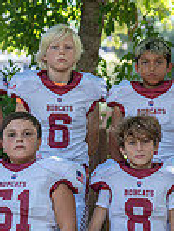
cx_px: 255
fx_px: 1878
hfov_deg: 5.3
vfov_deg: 7.0
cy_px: 105
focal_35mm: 281
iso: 320
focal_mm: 70
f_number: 2.8
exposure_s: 1/320
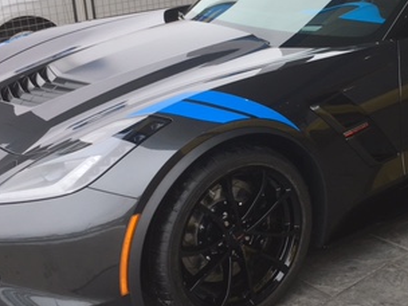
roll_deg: +2.0
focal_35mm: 61
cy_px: 115
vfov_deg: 24.0
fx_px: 719
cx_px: 289
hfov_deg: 31.3
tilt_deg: -17.1
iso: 25
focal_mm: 4.15
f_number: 2.2
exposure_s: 1/519
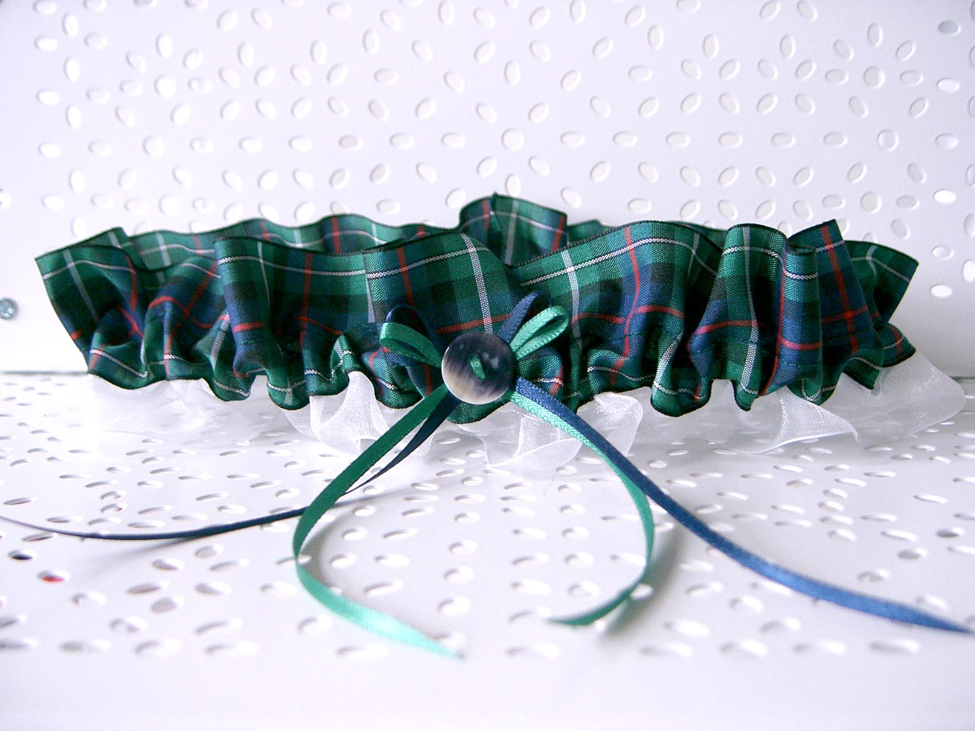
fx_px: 1098
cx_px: 488
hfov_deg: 47.9
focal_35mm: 39
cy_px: 366
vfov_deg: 36.8
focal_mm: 8
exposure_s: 1/30
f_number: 2.8
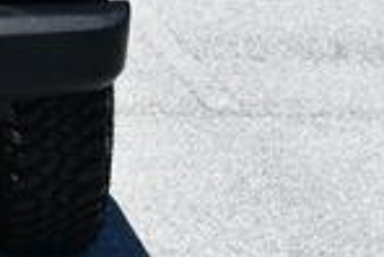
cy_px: -140
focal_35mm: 251
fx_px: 2680
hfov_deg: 7.9
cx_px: -342
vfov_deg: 5.4
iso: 100
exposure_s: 1/250
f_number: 8
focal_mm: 29
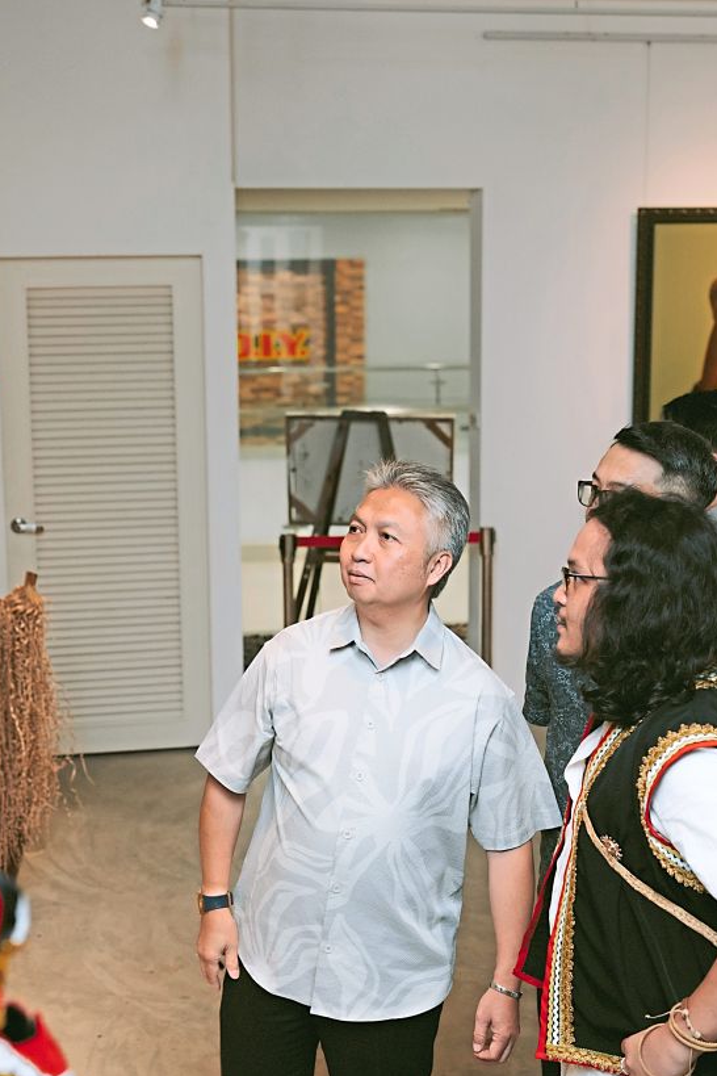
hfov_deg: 25.5
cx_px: 278
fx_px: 1583
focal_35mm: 53
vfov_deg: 37.5
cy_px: 540
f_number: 2.8
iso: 1250
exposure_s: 1/200
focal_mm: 35
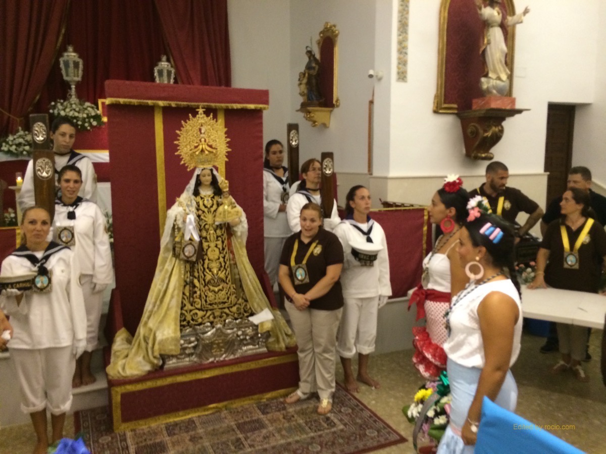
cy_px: 227
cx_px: 303
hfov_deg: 60.0
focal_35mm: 30
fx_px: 525
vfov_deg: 46.8
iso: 320
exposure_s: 1/24
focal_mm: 4.12
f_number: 2.2
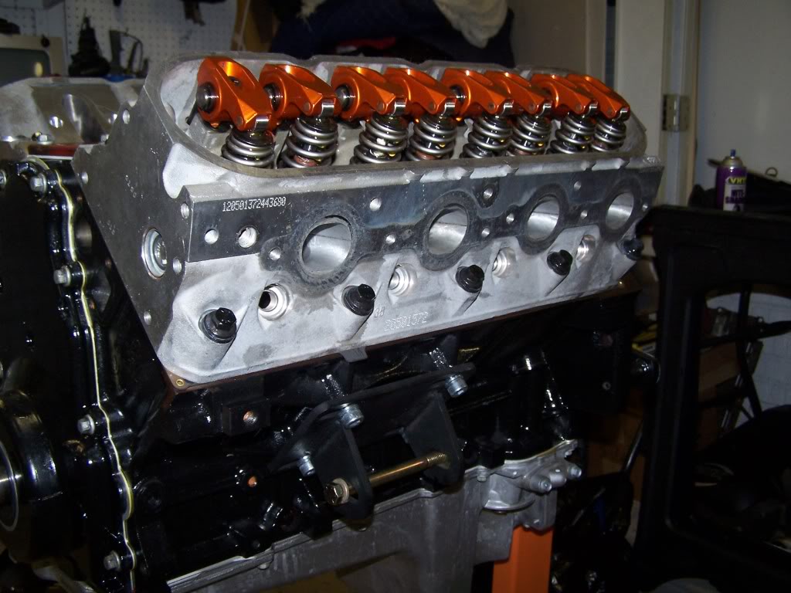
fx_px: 868
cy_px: 296
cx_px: 396
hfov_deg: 49.0
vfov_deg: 37.7
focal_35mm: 38
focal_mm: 6.3
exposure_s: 1/60
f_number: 2.8
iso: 140
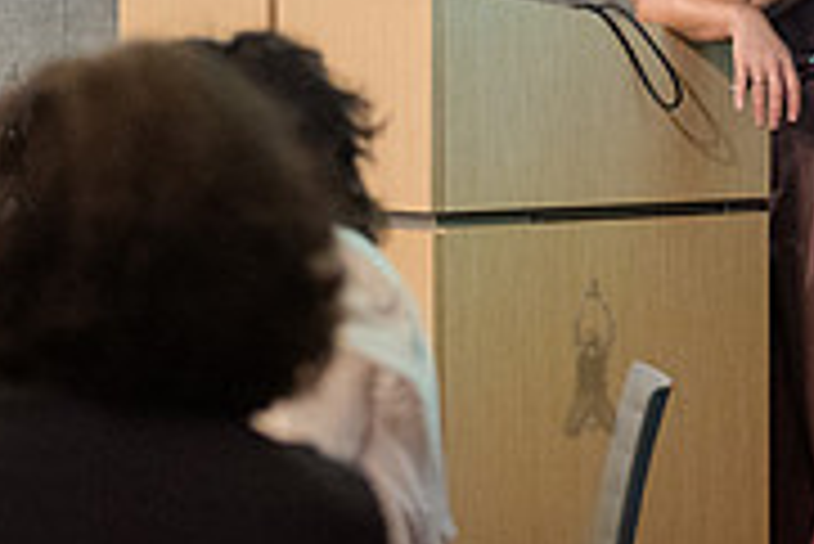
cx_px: 589
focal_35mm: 342
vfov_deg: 4.0
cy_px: -79
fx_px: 7739
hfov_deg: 6.0
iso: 6400
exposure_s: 1/320
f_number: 3.5
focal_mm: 105
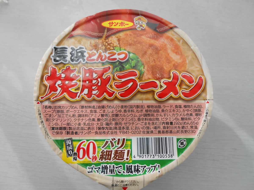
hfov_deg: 67.3
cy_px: 95
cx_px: 127
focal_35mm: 26
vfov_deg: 53.1
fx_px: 191
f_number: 3.5
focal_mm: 4.6
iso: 80
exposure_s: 1/250
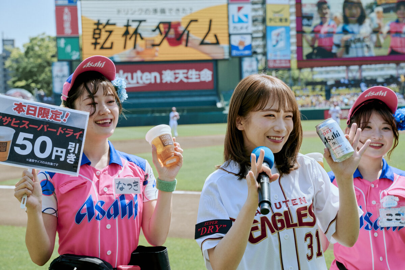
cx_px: 202
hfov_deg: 28.8
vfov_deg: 19.5
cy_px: 135
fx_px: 787
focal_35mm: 70
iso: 400
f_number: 8
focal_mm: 70
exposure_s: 1/500
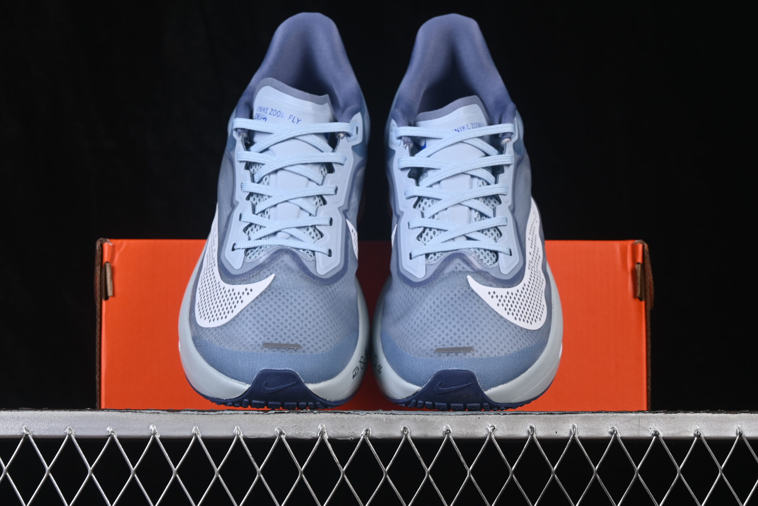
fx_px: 1579
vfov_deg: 18.2
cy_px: 253
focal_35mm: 75
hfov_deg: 27.0
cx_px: 379
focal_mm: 50
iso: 160
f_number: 8
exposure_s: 1/80
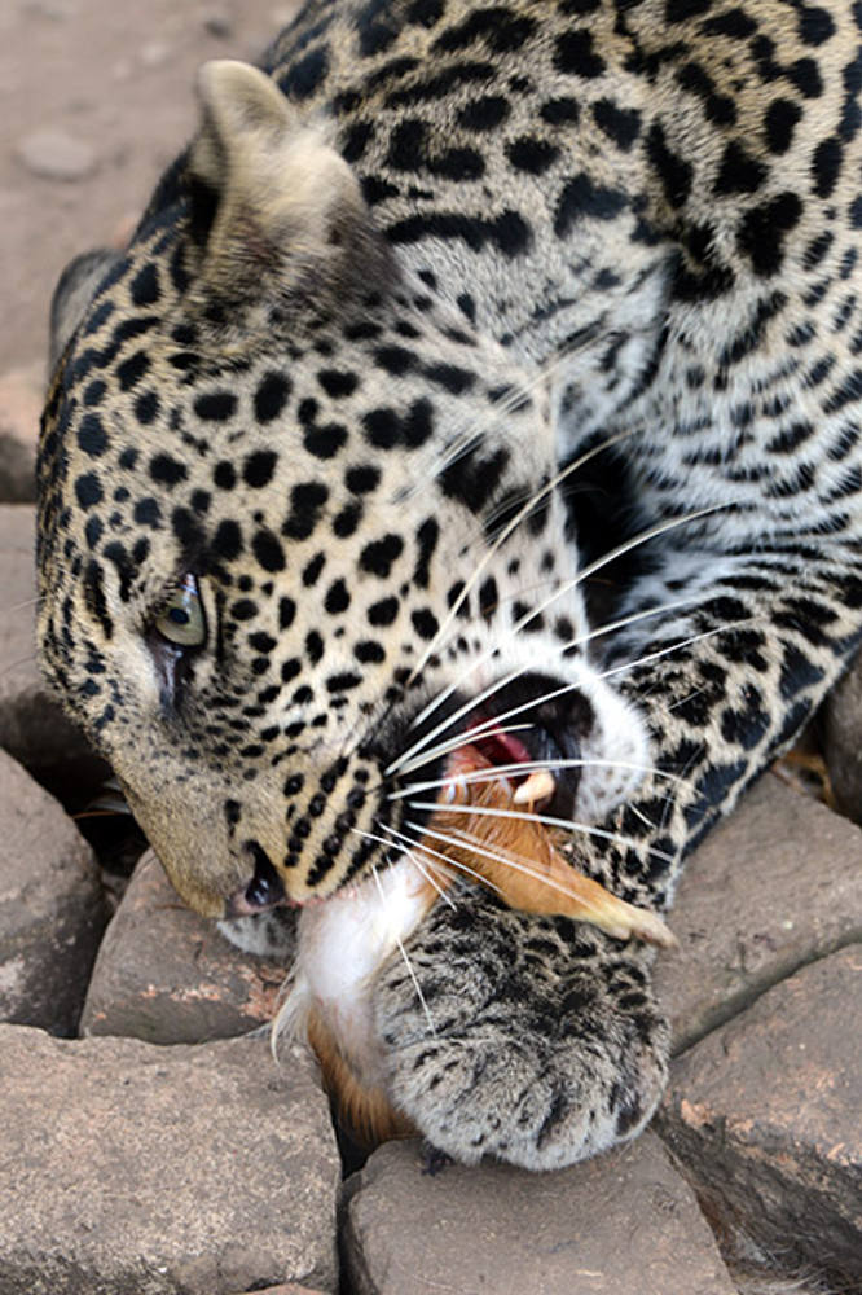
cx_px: 431
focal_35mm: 92
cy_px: 648
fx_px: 3306
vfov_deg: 22.1
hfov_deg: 14.9
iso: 320
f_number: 5.6
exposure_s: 1/50
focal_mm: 92
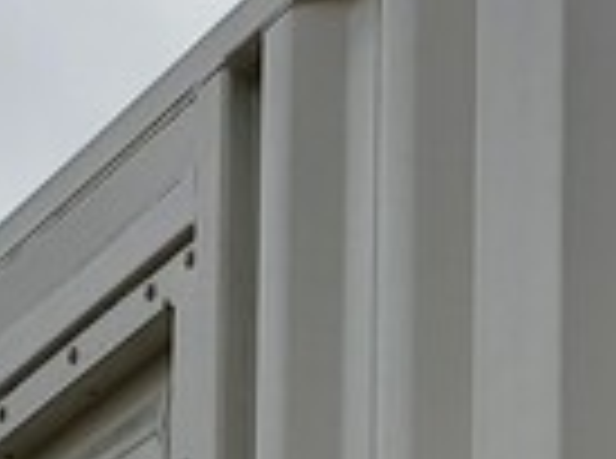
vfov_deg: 6.9
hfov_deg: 10.0
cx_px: 733
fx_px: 3461
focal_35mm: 195
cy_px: 1292
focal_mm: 4.3
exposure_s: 1/1333
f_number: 2.4
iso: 50
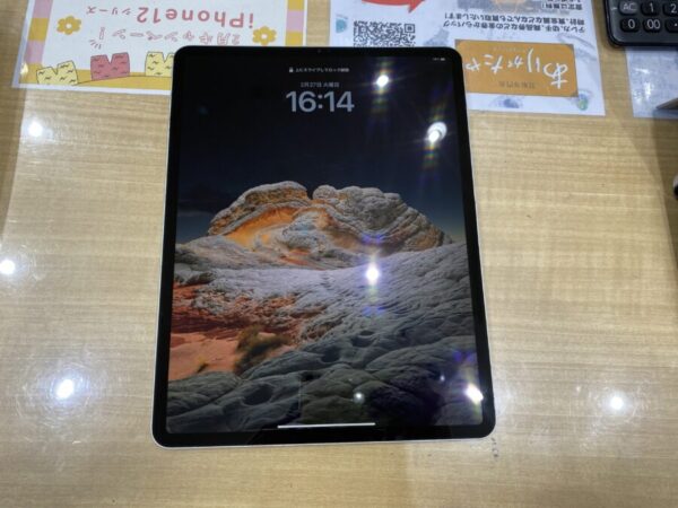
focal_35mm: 26
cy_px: 254
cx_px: 339
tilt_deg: -75.6
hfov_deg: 67.3
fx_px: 509
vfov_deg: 53.1
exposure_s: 1/120
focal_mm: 4.25
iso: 80
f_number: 1.8
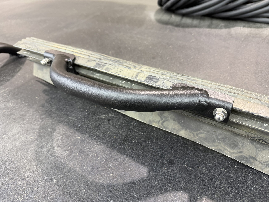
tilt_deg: -40.9
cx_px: 134
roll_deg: +6.3
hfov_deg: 71.6
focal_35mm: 24
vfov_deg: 56.8
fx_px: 187
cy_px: 101
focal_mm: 6.76
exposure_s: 1/60
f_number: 1.78
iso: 250
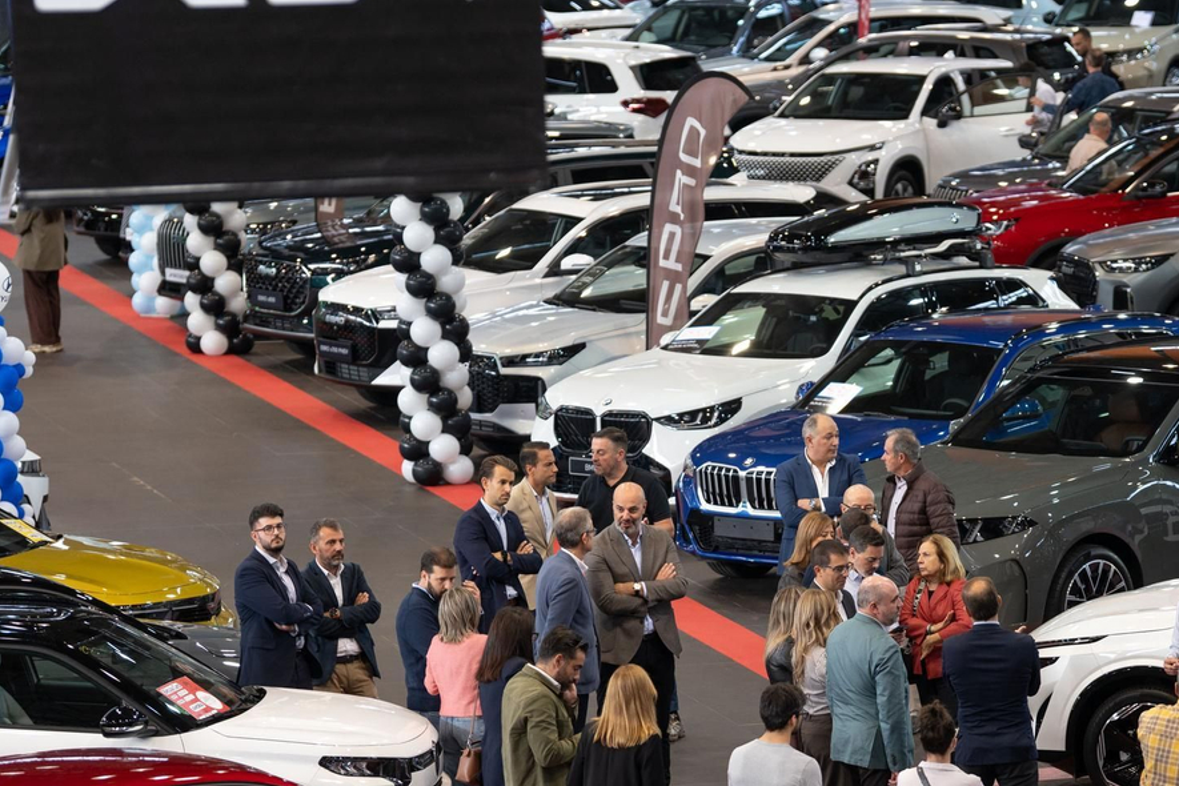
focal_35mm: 244
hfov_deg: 8.4
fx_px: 7990
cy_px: 578
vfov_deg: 5.6
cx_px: 683
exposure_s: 1/80
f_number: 2.8
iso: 250
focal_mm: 135
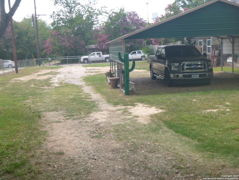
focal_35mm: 44
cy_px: 90
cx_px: 120
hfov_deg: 42.9
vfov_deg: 32.9
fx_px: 304
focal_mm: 7.9
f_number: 4.7
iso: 100
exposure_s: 1/100
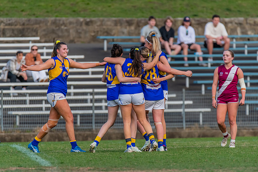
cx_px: 148
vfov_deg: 1.9
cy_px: 79
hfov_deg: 2.9
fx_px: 5102
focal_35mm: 712
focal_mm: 600
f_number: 6.3
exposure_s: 1/1600
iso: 1250
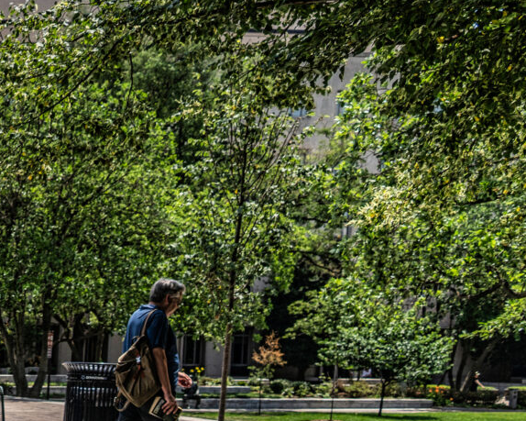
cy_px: 341
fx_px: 1043
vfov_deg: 22.5
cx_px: -373
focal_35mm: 67
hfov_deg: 21.1
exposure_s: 1/3200
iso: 100
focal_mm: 16
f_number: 2.8
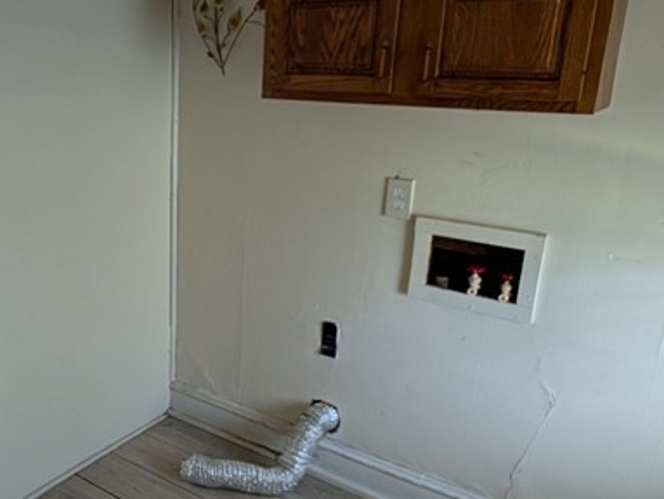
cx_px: 159
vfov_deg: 44.2
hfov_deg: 53.9
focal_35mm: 32
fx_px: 614
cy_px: 263
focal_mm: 2.02
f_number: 1.7
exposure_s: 1/24
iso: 64
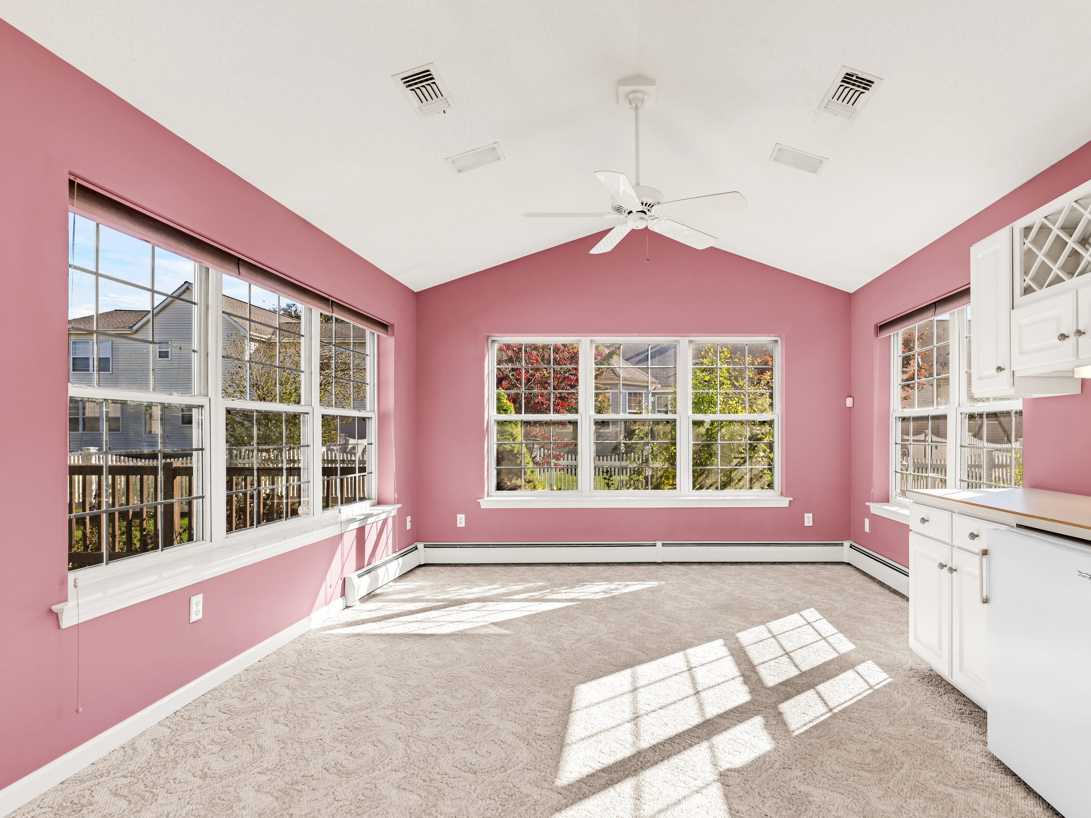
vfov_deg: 69.8
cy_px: 433
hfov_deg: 85.1
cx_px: 637
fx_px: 586
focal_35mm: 19
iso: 250
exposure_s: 1/320
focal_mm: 15.5
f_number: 8
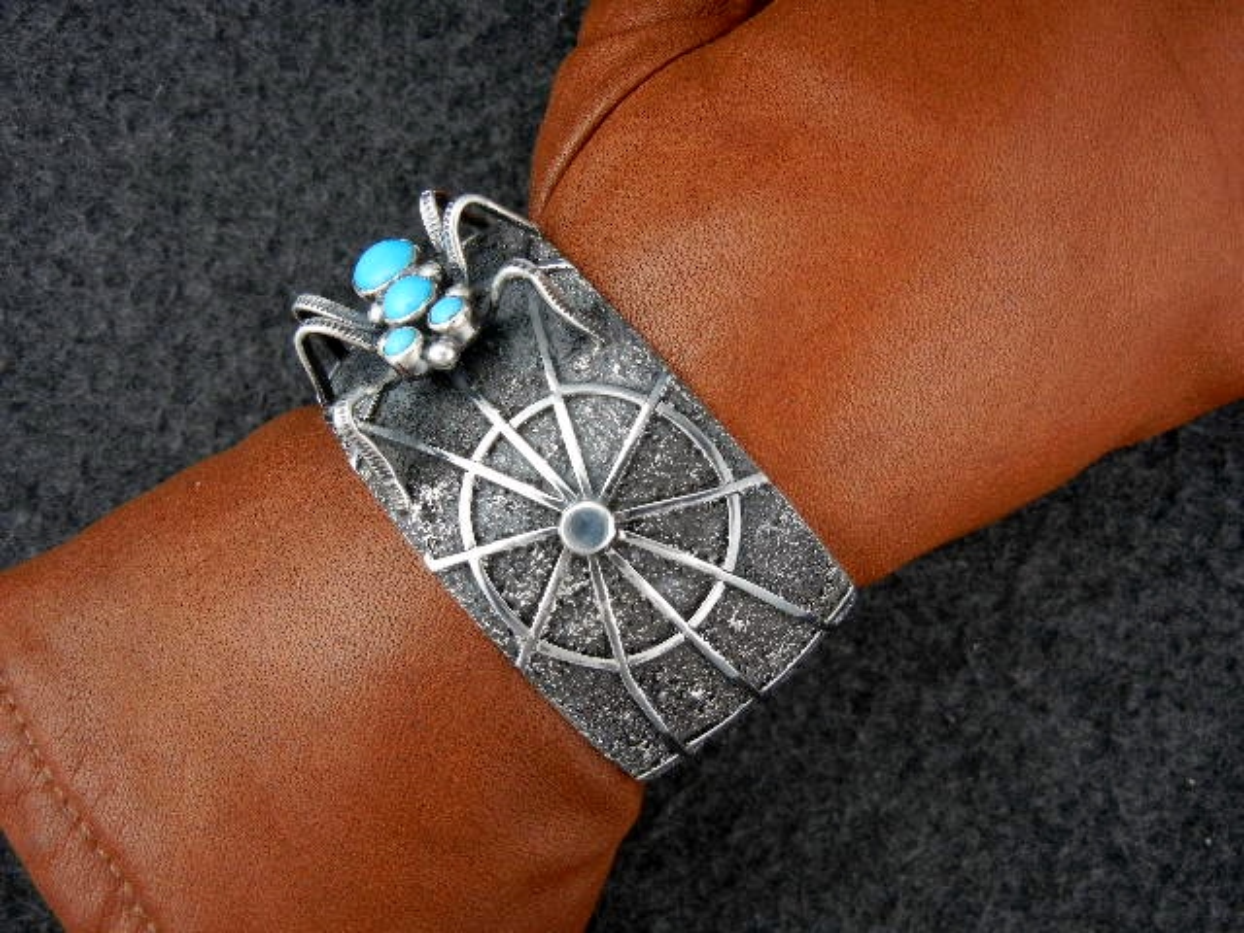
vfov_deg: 32.2
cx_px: 622
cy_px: 466
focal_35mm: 45
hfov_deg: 42.1
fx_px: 1617
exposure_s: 1/16.1
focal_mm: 8.1
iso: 400
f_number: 3.8
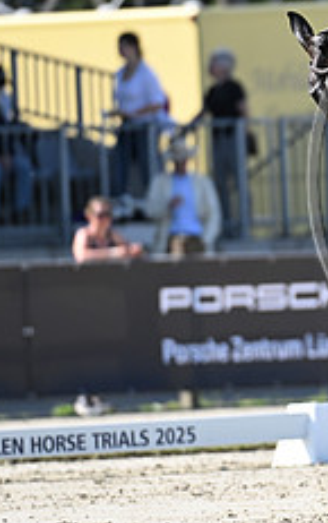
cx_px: 516
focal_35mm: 895
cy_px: 148
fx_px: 12761
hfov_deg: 1.5
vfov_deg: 2.3
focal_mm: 350
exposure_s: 1/1600
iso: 500
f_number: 5
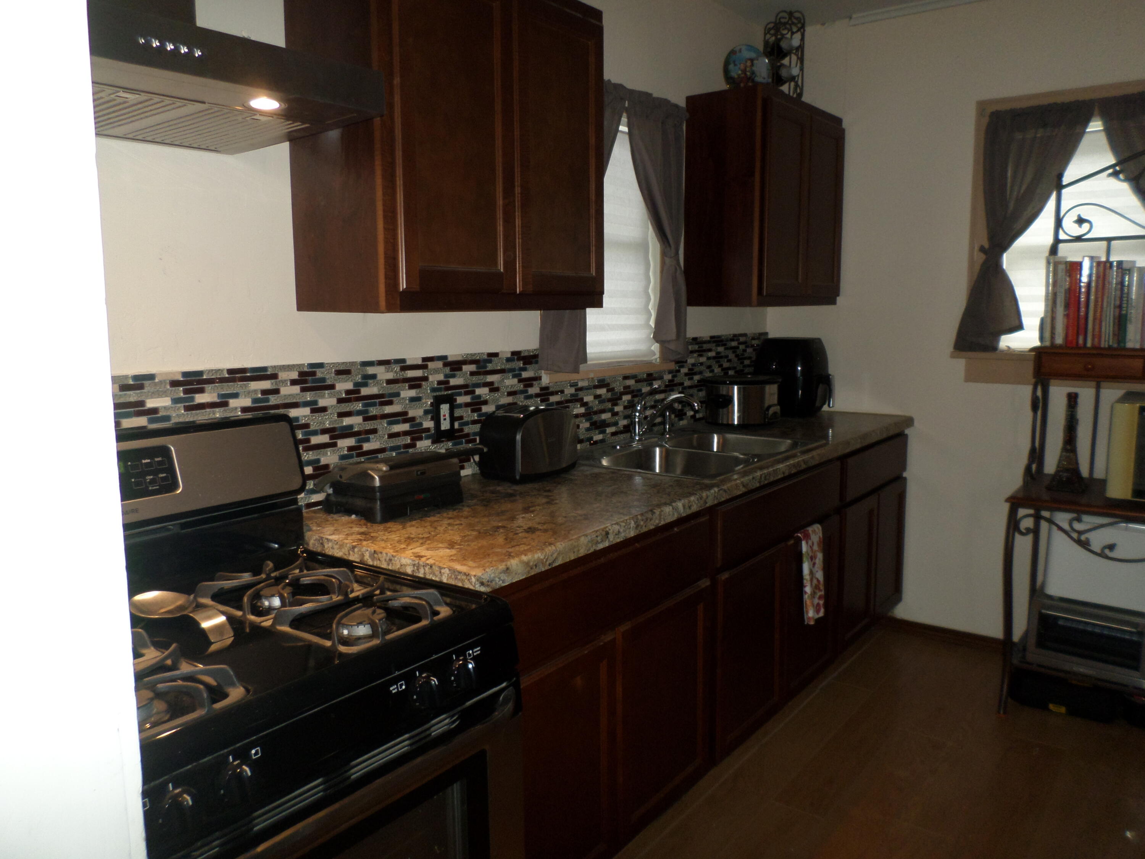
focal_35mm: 25
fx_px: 827
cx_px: 572
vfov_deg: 54.9
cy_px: 430
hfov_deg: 69.4
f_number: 2.5
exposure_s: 1/30
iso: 100
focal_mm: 4.5
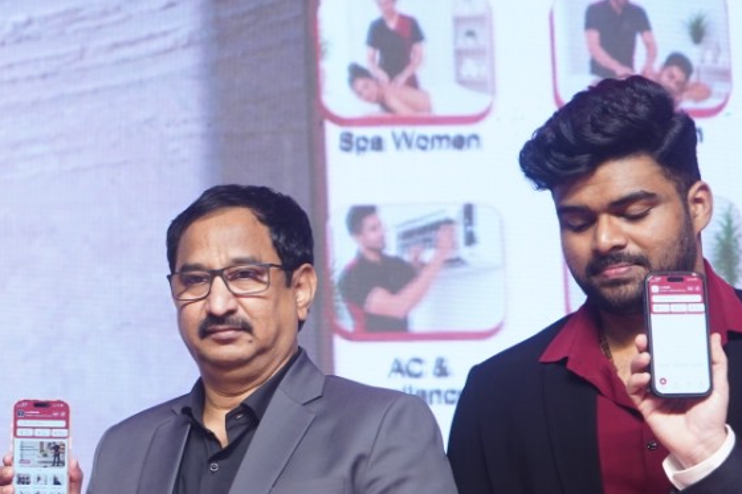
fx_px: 4121
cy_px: 420
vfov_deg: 6.9
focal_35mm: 200
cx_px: -116
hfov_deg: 10.1
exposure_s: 1/100
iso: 1000
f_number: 6.3
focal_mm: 80
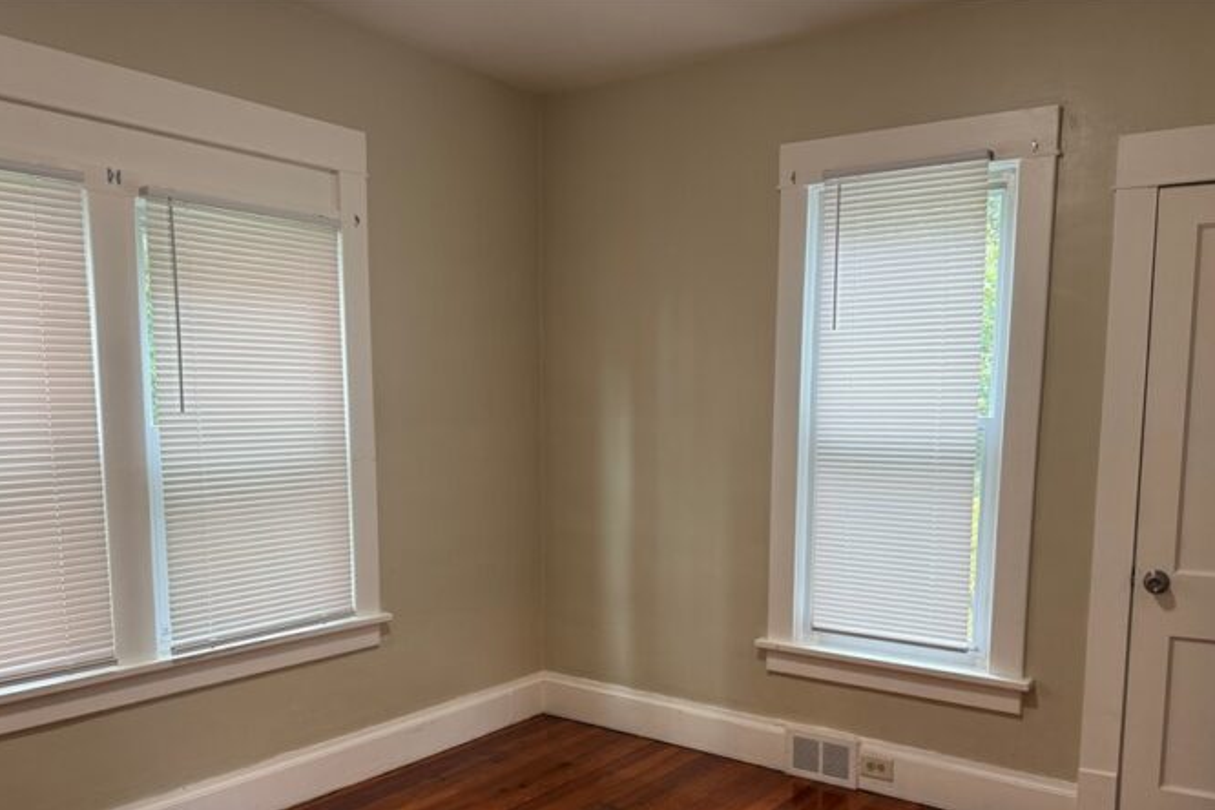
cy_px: 542
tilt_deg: -7.9
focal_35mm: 30
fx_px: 1012
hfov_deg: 61.8
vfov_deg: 43.0
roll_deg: -0.3
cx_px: 664
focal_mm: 6.76
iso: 200
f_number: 1.78
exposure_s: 1/120
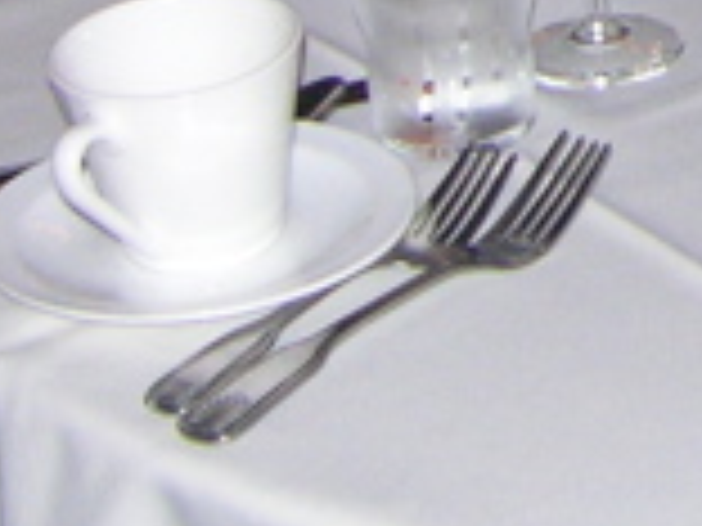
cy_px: -758
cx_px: 1395
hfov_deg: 8.2
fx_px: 4664
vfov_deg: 6.2
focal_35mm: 230
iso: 200
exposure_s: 1/60.1
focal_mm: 9
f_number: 2.8
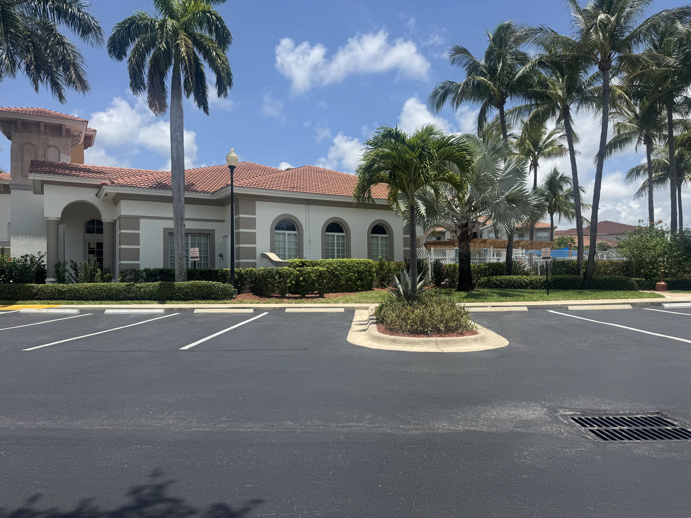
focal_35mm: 24
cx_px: 346
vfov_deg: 56.8
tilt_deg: +1.8
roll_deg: +0.6
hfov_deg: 71.6
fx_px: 479
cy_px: 259
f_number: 1.78
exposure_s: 1/4950
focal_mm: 6.76
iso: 80
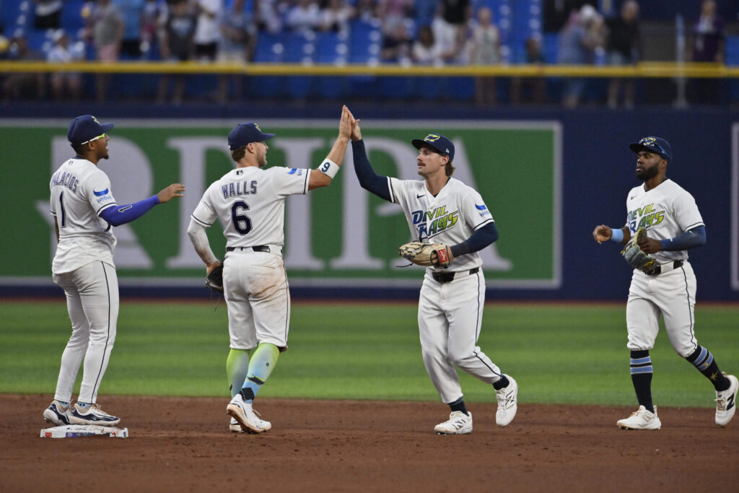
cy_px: 246
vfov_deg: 3.4
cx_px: 370
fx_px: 8212
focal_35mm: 400
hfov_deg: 5.2
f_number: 4
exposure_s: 1/1000
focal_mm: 400
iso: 4000
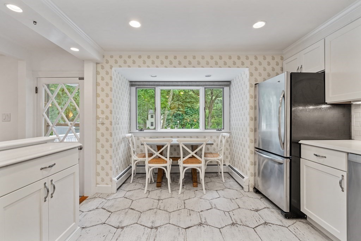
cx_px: 180
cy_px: 120
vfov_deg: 73.8
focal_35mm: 16
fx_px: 160
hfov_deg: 96.7
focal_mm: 16
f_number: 10
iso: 500
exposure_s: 1
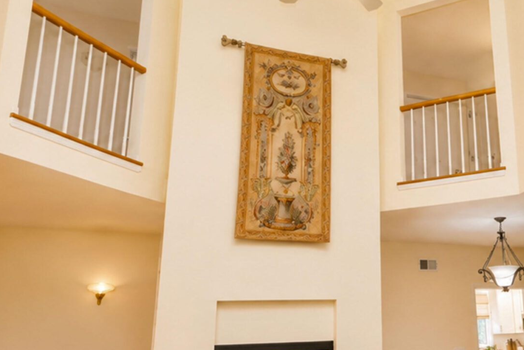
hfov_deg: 47.9
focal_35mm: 38
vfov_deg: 35.0
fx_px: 553
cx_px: 419
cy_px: 193
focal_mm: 16
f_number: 4
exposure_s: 1/20
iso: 64
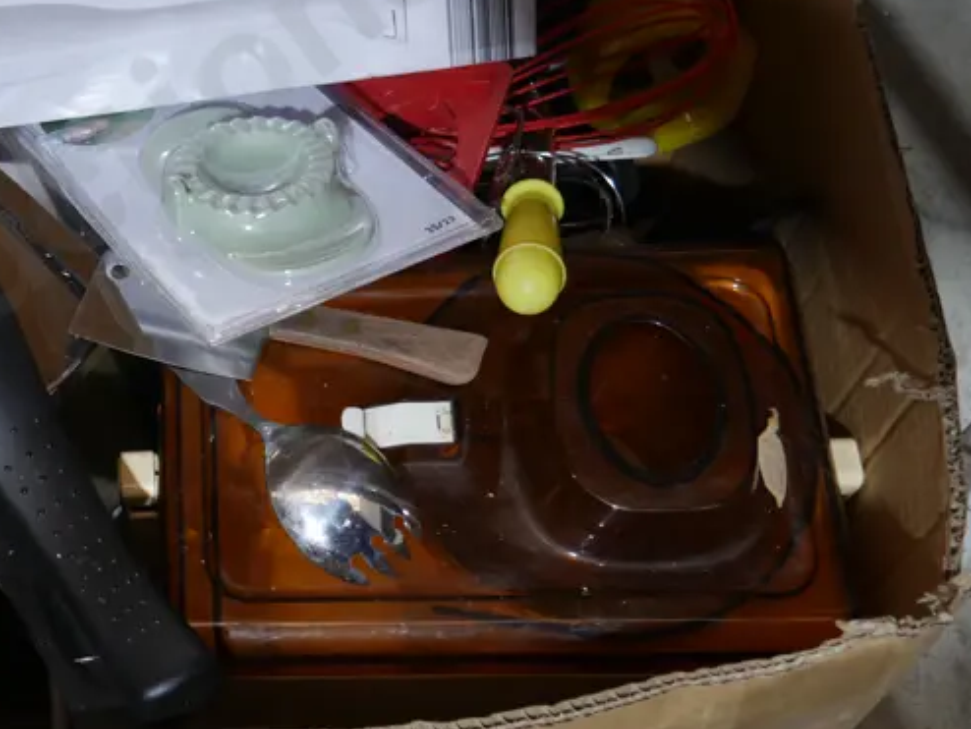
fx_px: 1628
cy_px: 254
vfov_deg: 25.1
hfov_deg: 30.9
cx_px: 10
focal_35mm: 58
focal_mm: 14
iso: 500
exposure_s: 1/60
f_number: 3.5
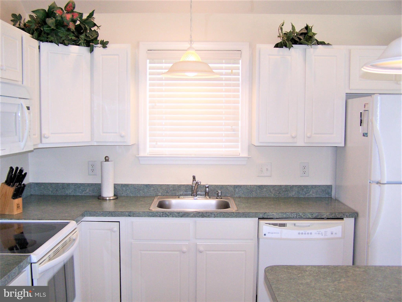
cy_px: 151
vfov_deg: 37.7
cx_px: 201
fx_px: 441
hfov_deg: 49.0
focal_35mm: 38
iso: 140
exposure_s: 1/90
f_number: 2.8
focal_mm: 6.3
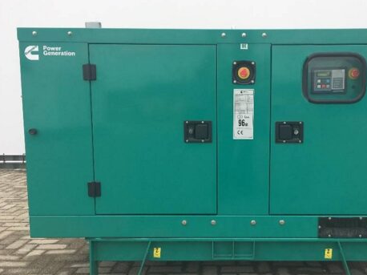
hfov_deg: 48.4
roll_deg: -0.3
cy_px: 160
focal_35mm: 38
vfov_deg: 37.6
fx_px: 403
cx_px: 234
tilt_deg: -7.5
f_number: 2.2
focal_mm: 4.15
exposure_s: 1/427
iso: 25
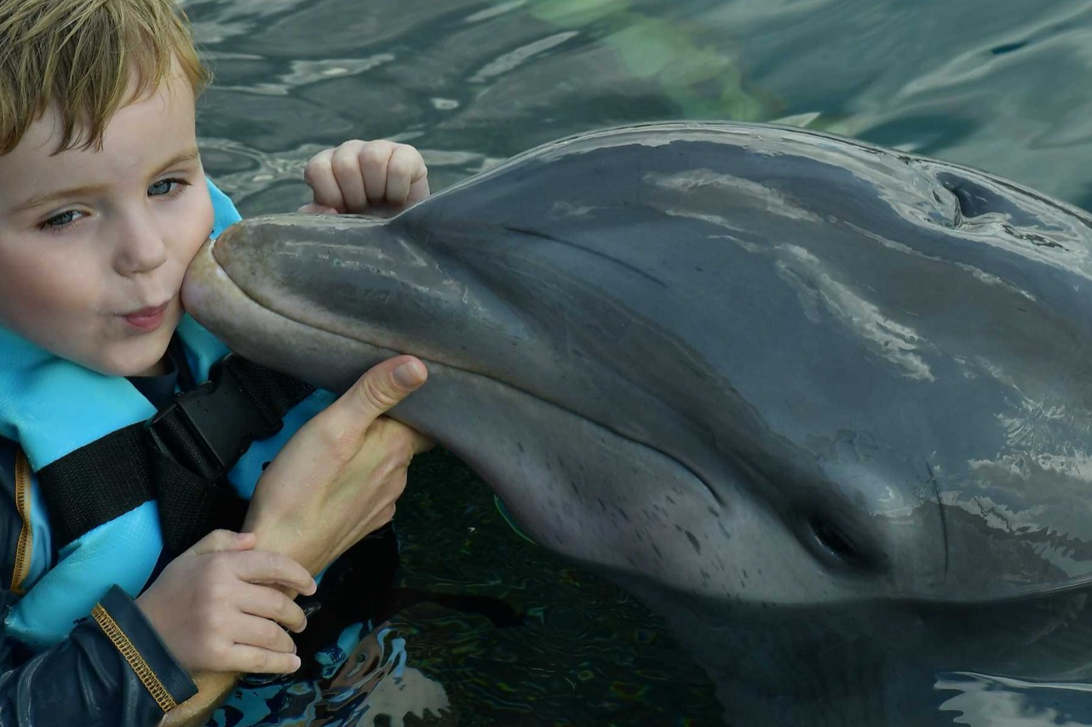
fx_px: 7096
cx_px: 664
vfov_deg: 5.9
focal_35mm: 234
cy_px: 258
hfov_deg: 8.8
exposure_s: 1/400
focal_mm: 100
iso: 200
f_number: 8
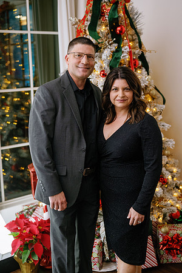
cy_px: 136
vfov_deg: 39.6
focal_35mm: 50
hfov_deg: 27.0
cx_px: 91
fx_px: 379
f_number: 2.8
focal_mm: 50
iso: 800
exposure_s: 1/100
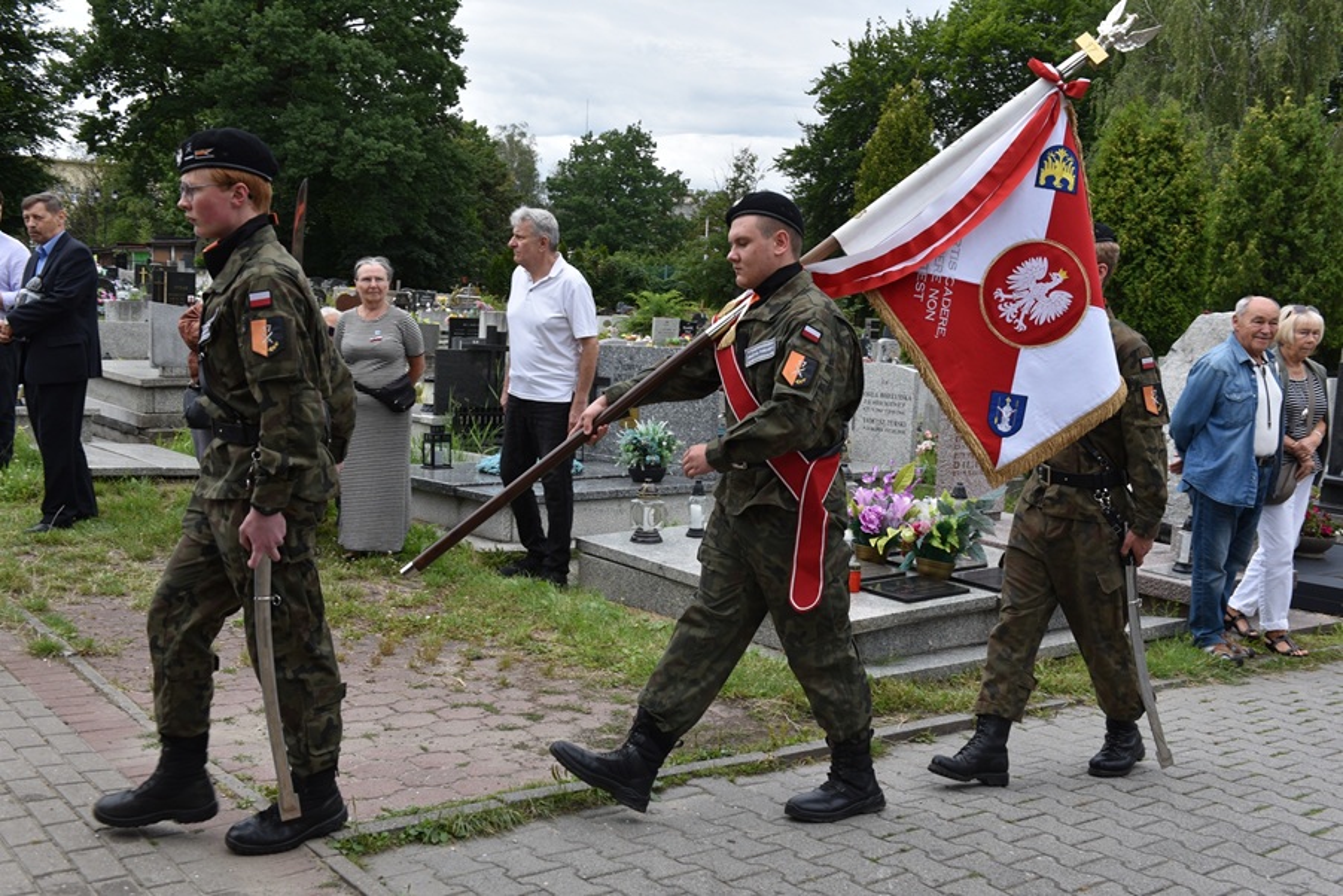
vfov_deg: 35.1
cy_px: 448
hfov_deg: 50.7
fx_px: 1418
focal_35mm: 38
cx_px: 672
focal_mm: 38
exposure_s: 1/250
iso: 320
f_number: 8
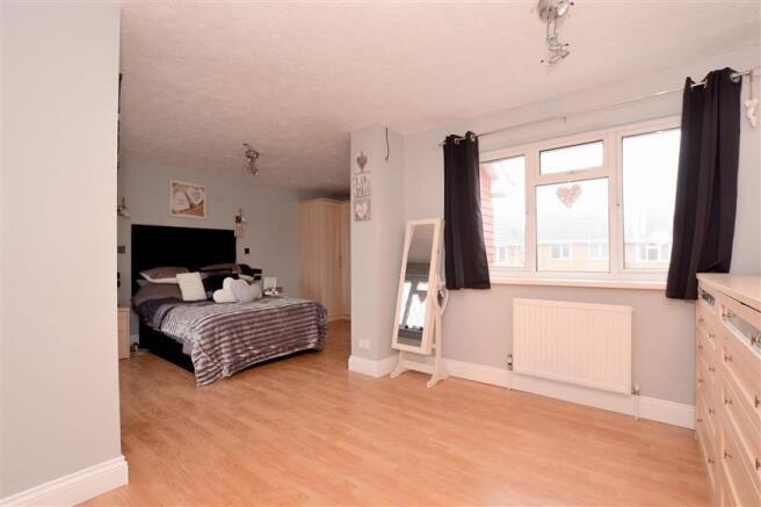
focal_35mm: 16
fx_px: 349
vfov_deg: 72.0
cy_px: 254
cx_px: 380
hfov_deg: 95.0
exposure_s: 1/2.5
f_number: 6.3
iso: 400
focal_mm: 11
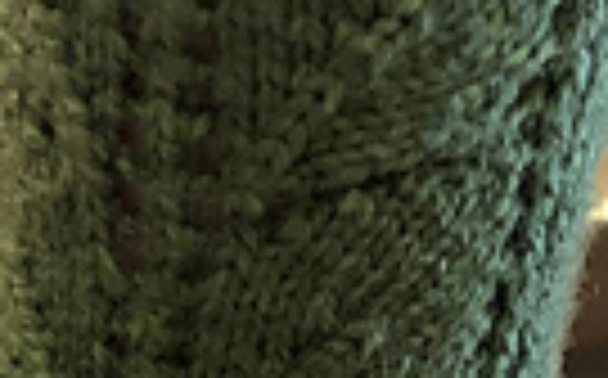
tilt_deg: -19.4
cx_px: -108
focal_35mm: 131
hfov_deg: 15.4
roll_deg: -5.1
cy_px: 1071
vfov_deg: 8.6
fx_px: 2168
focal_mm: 4.25
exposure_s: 1/17
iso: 800
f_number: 1.8
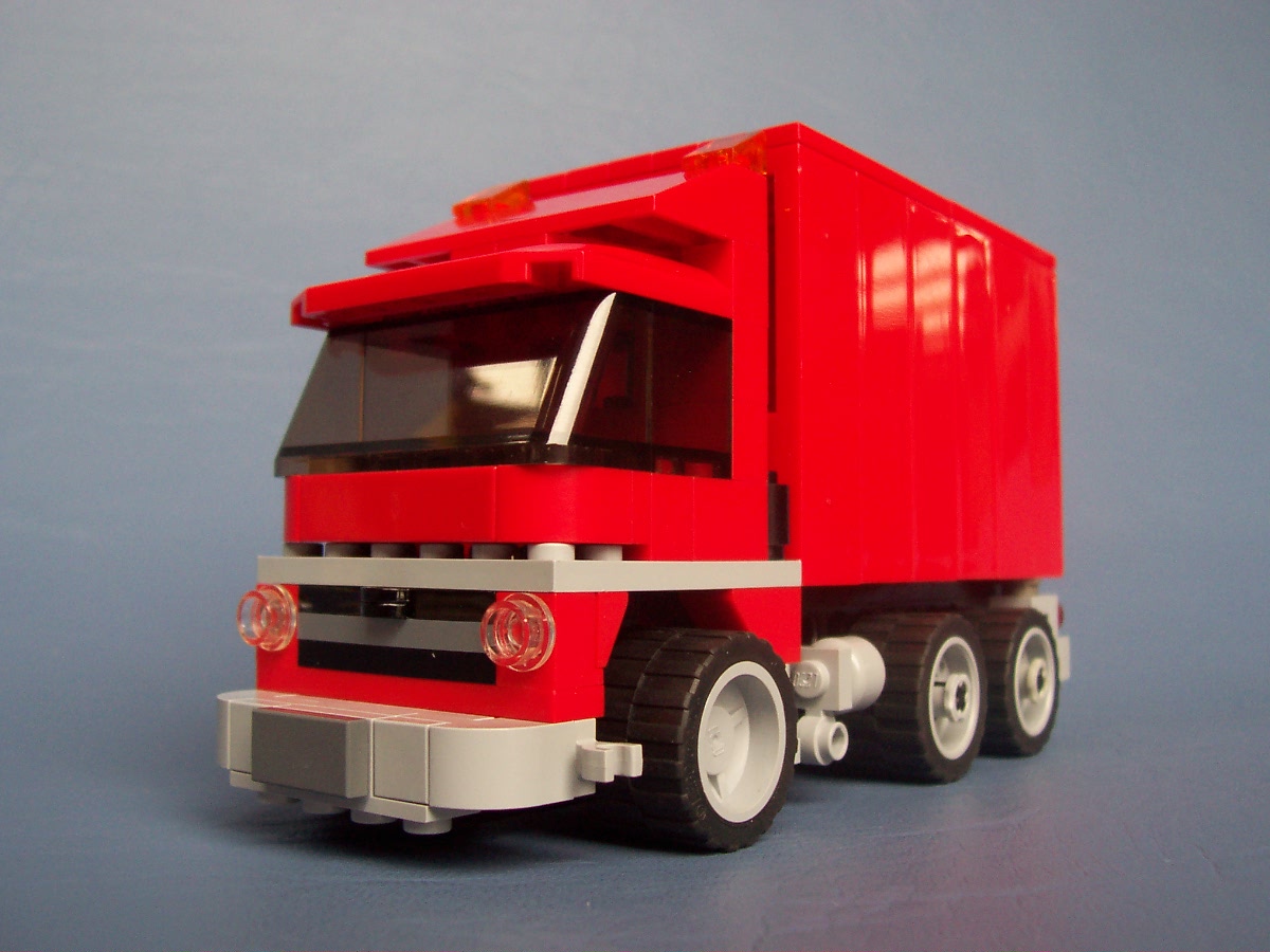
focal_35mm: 37
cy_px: 476
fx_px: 1357
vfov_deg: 38.7
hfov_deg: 50.1
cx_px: 635
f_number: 2.8
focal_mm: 5.6
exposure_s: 1/30
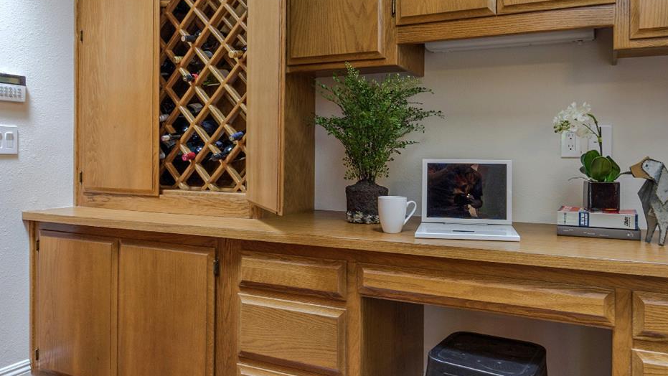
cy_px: 154
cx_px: 377
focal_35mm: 27
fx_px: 478
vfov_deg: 42.7
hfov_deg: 69.6
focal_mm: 11
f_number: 5
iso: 100
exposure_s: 1/15
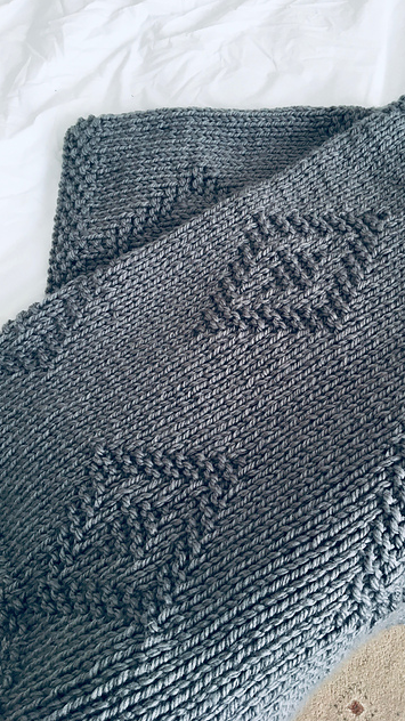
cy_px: 358
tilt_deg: -66.2
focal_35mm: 32
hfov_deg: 36.4
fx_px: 612
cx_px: 254
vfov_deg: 61.0
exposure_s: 1/33
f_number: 2.2
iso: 25
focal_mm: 4.15
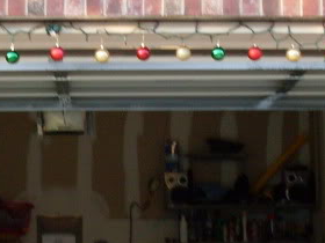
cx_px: 44
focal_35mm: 139
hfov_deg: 14.1
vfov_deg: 10.6
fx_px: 1305
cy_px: 237
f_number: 2.8
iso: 100
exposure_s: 1/90
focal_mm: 6.3
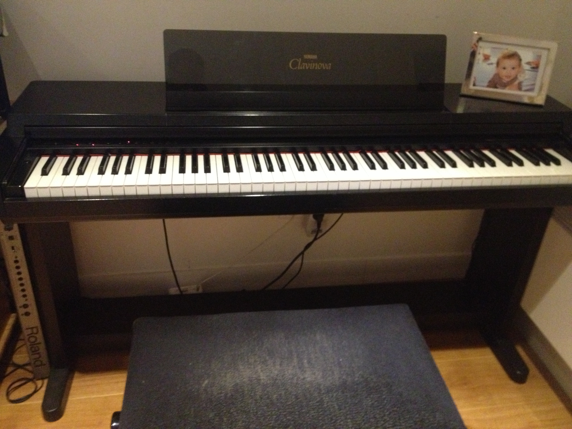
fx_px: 578
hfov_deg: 52.6
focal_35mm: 35
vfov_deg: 40.7
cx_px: 286
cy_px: 214
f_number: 2.4
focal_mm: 4.28
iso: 800
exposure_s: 1/15
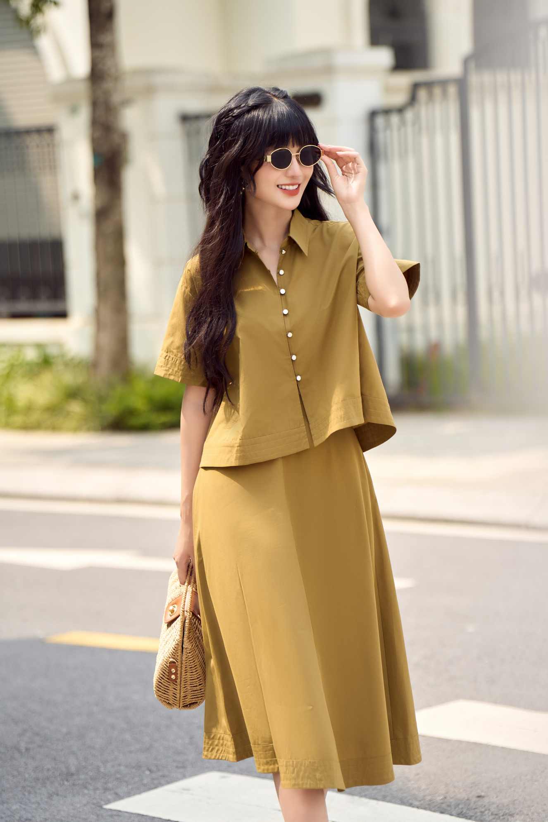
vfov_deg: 19.1
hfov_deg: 12.8
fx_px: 2442
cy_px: 411
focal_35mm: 107
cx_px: 274
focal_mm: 107
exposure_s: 1/640
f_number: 2.8
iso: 100
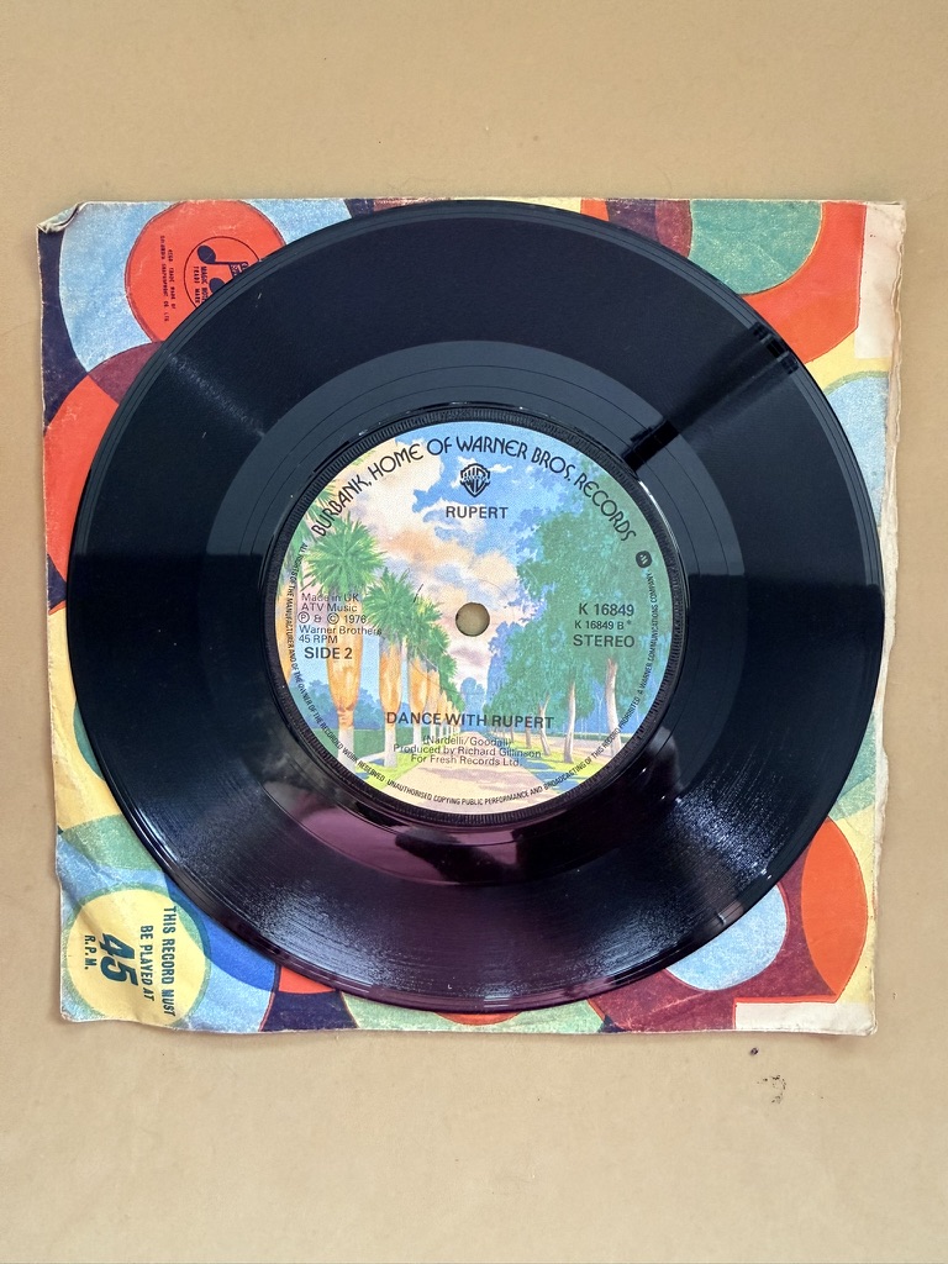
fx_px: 876
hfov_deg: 56.8
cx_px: 474
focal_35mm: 24
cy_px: 632
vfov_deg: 71.6
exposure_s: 1/60
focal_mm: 2.22
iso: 400
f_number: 2.2
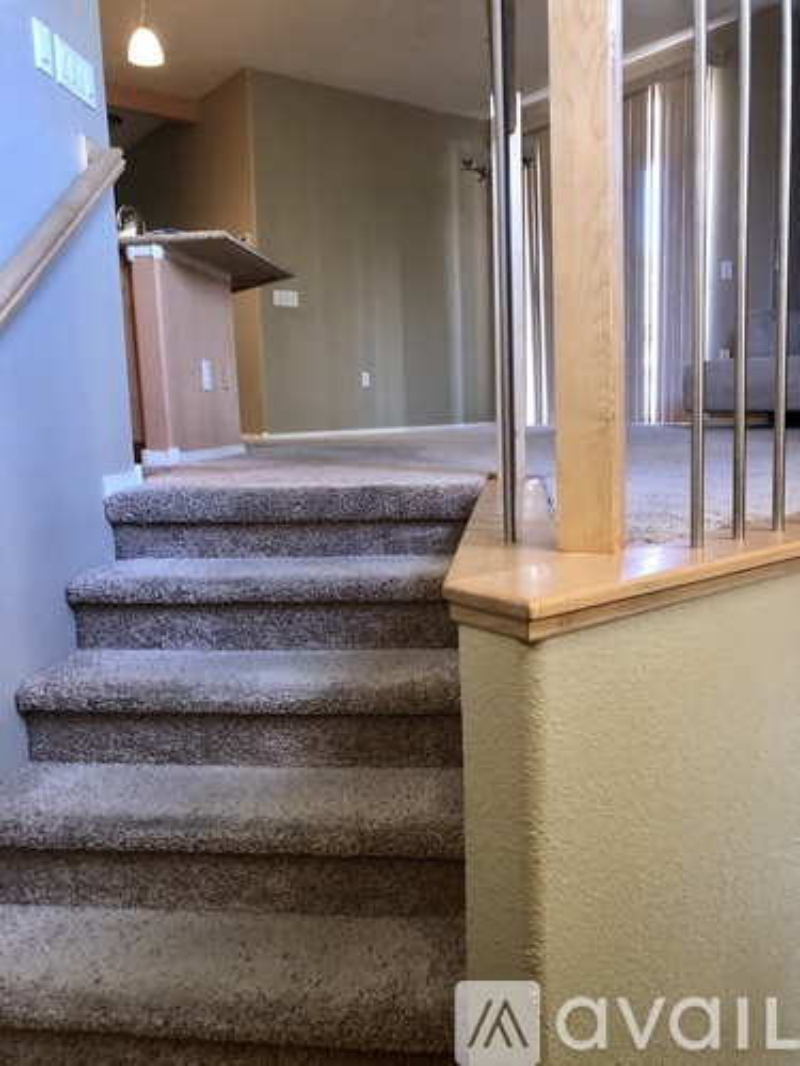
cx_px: 400
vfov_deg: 63.4
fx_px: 863
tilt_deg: -7.2
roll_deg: +2.9
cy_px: 533
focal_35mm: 28
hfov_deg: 49.7
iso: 64
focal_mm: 3.99
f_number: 1.8
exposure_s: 1/15
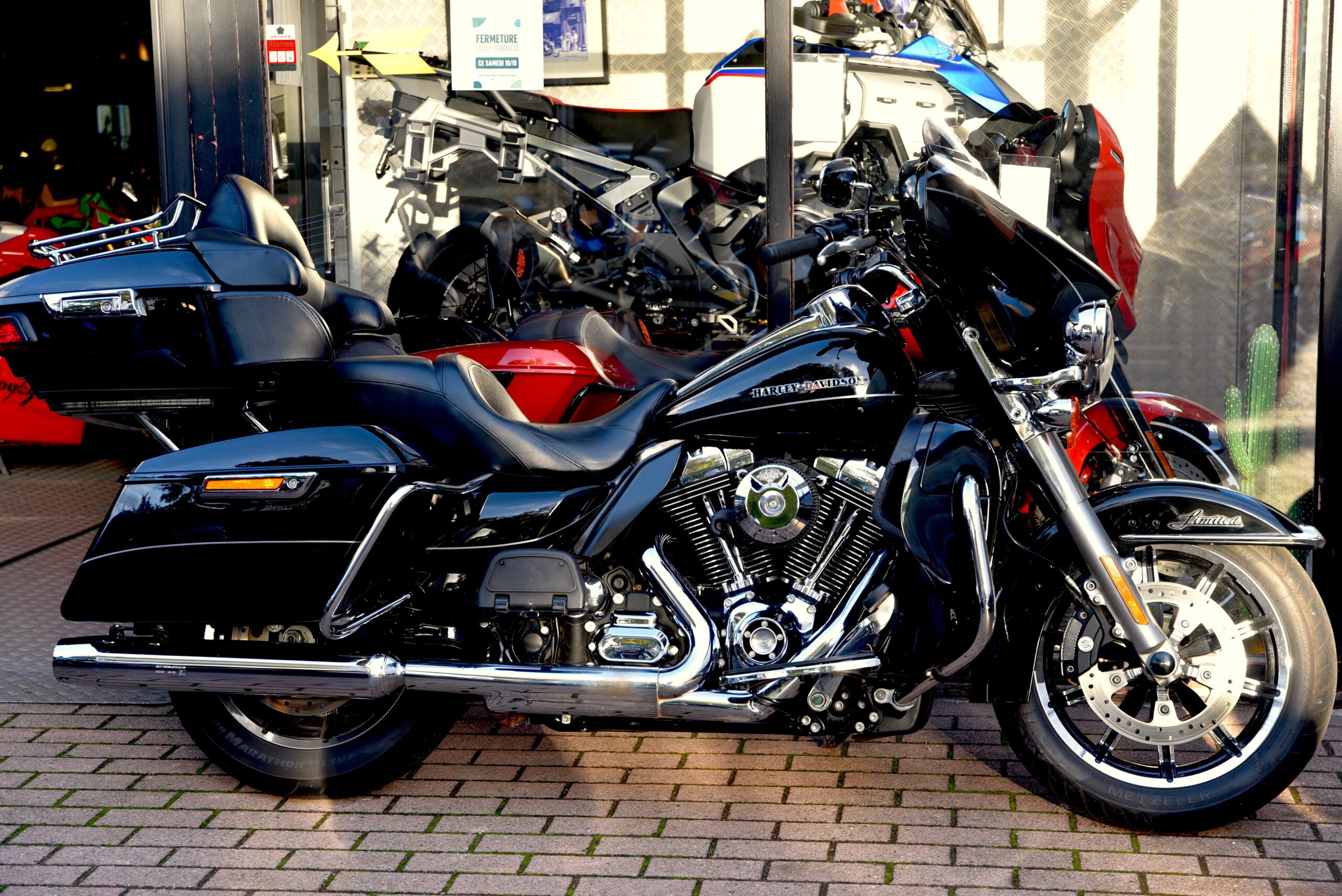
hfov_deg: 32.4
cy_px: 448
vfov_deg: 21.9
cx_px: 671
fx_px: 2312
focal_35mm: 62
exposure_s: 1/80
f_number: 4.5
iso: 200
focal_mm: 62
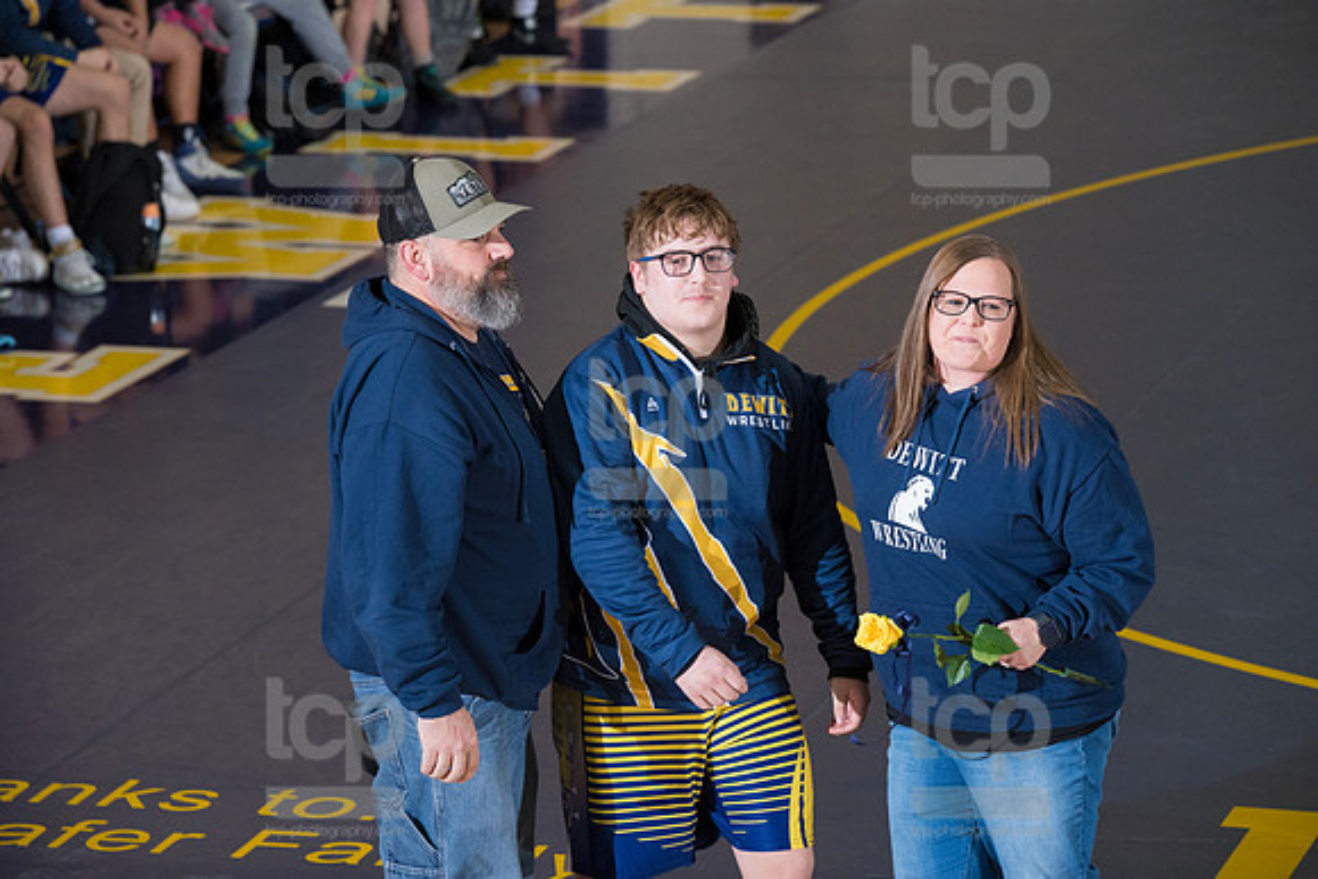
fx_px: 5676
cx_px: 659
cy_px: 440
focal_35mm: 155
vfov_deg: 8.9
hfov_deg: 13.2
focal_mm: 155
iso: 1250
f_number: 5.6
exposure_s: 1/250
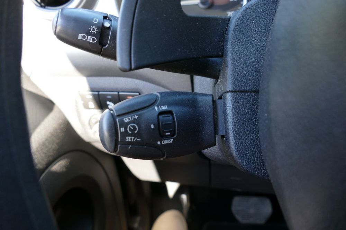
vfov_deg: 51.3
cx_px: 173
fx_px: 240
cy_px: 115
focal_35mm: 25
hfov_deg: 71.5
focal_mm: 9.12
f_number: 2.8
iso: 200
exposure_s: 1/60
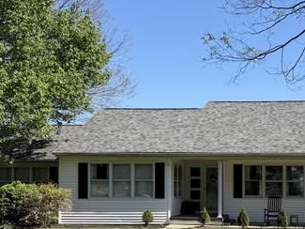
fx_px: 555
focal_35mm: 63
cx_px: 289
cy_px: 182
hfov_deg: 29.2
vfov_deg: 23.0
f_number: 1.78
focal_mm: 6.76
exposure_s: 1/3279
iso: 80
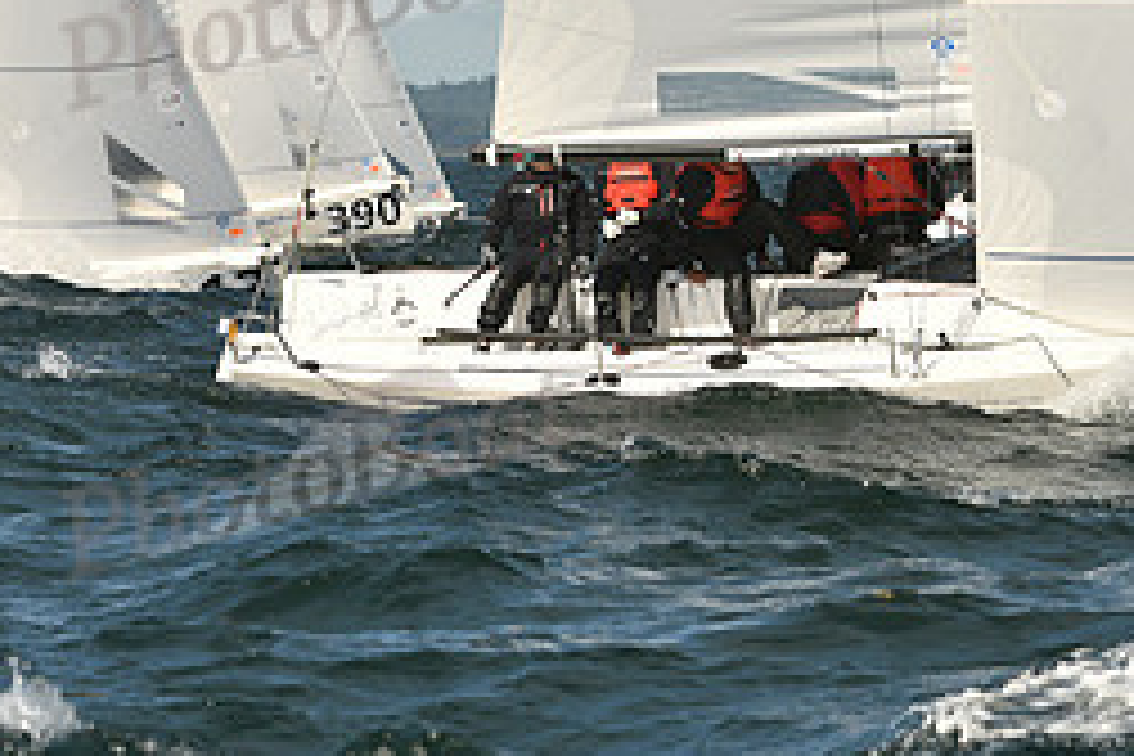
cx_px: 932
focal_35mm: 461
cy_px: 164
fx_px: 14520
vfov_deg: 3.0
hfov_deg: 4.5
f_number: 7.1
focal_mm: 200
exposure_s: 1/1250
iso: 250
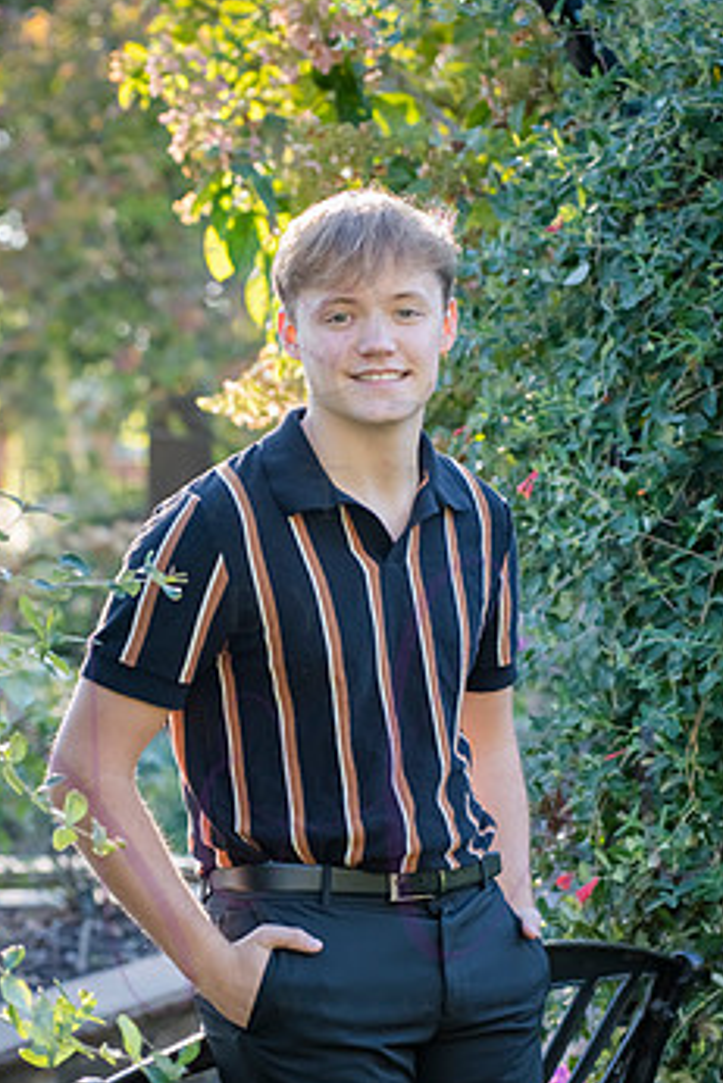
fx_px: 3130
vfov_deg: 19.6
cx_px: 322
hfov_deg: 13.2
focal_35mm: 104
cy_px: 604
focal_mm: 80
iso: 800
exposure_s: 1/320
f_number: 5
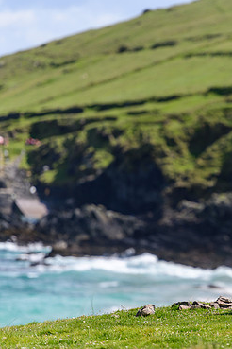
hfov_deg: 4.5
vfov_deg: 6.7
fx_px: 2967
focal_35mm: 307
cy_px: 180
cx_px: 227
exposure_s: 1/4000
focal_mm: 195
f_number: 2.8
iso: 100
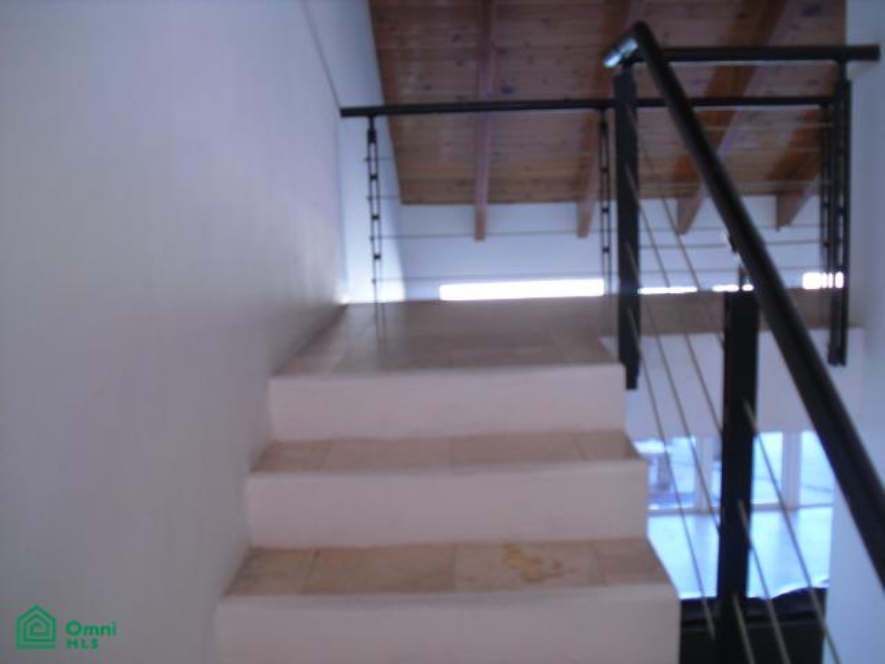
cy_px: 332
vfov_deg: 39.7
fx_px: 920
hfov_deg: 51.4
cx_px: 442
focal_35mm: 36
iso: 200
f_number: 3.1
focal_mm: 6.3
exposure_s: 1/80
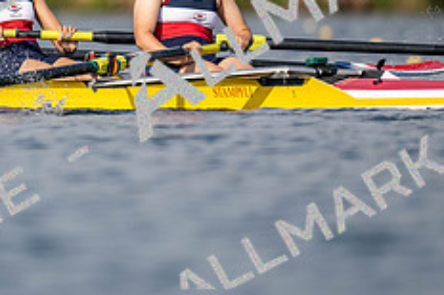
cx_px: -34
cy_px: -39
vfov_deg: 0.9
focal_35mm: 1503
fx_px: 18511
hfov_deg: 1.4
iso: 220
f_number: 4
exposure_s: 1/2500
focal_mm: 600
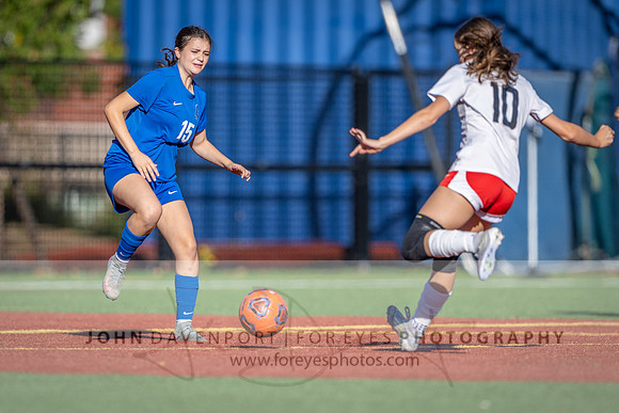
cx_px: 266
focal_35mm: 563
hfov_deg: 3.7
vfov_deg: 2.4
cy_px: 217
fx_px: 9679
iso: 72
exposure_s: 1/1000
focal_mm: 400
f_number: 3.2
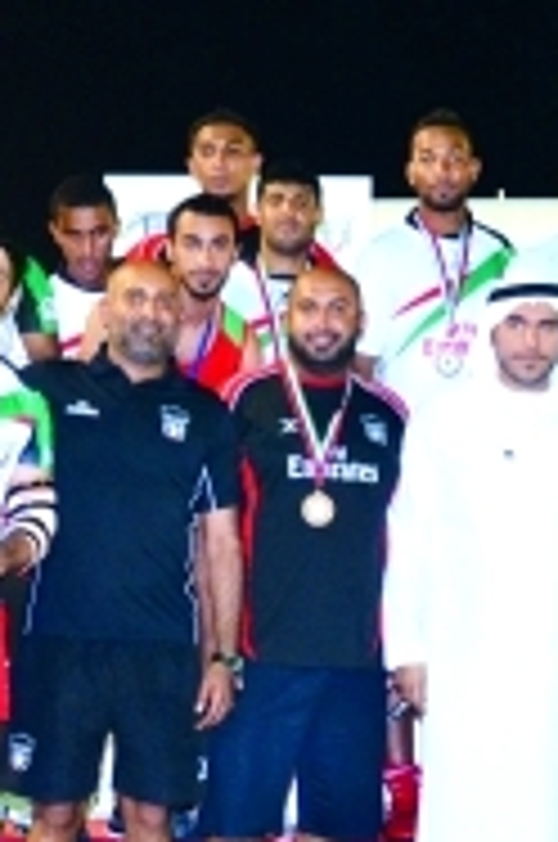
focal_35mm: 108
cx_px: 495
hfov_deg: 12.6
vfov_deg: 18.9
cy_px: 574
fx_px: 2513
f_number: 3.8
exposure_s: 1/60
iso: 800
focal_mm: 21
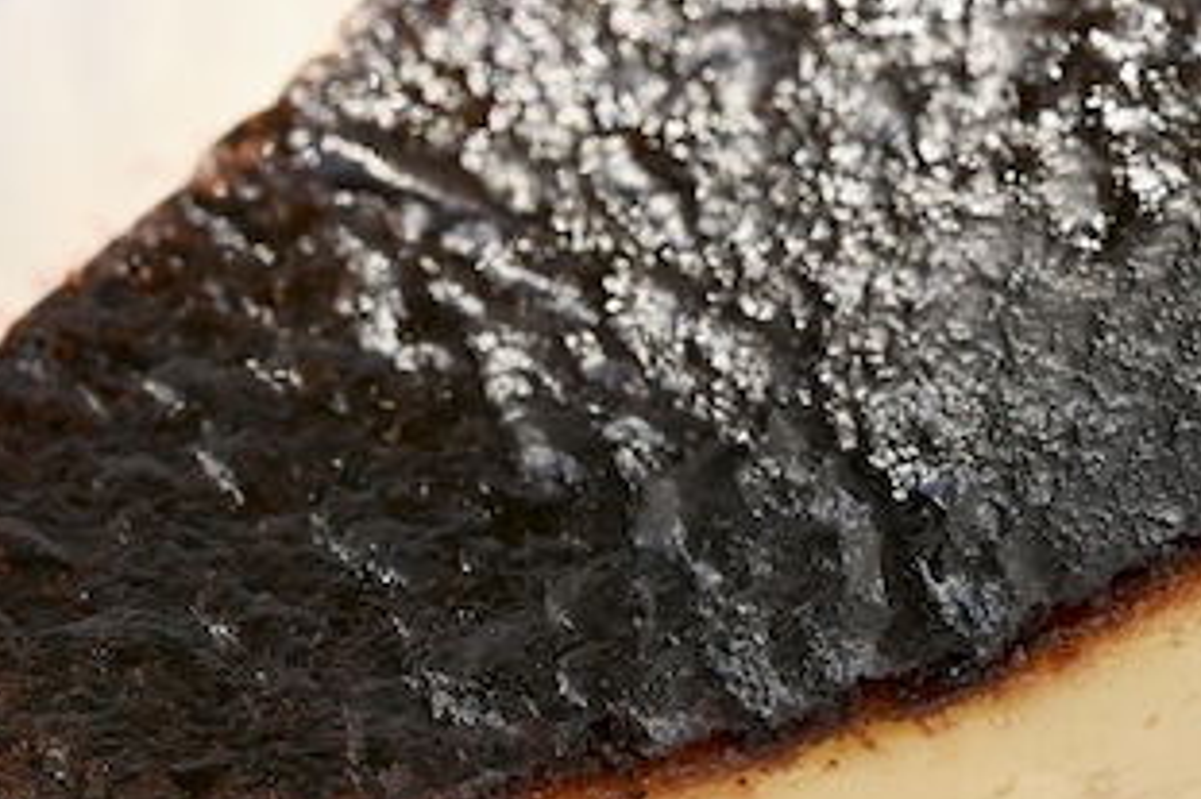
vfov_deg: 7.1
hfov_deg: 10.7
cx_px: 541
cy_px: 751
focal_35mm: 193
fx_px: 6435
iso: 800
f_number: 9
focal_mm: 60
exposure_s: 1/400
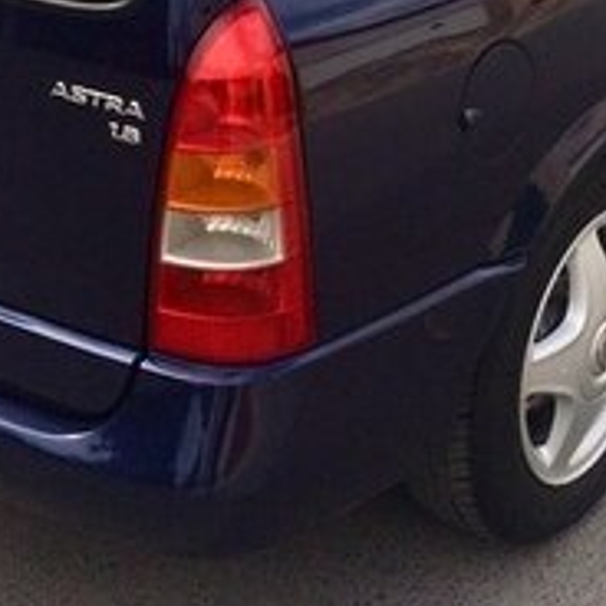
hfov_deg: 18.9
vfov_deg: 17.8
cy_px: -160
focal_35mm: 92
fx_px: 1822
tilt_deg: -17.2
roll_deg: -1.8
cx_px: 379
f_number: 2.2
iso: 32
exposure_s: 1/1325
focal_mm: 4.15
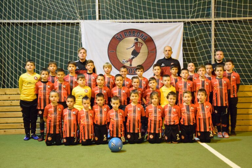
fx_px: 315
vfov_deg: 29.9
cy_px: 84
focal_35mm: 45
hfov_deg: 43.6
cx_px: 126
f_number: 5.6
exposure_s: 1/125
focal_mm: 30
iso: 8000
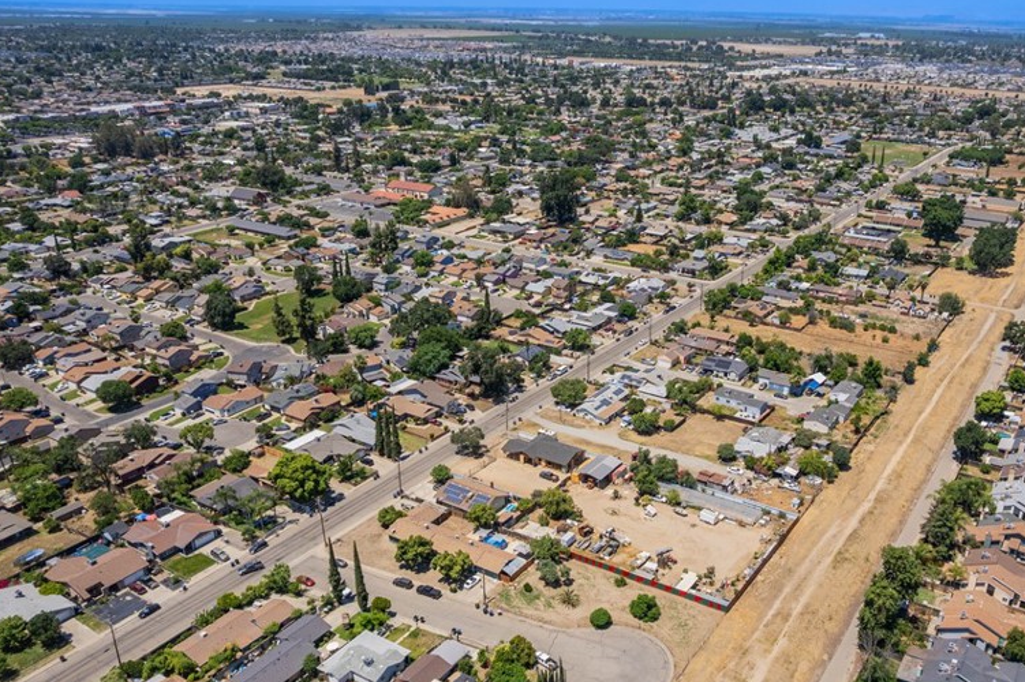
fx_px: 854
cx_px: 617
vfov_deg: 43.5
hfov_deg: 61.4
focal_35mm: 30
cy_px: 383
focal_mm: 8.38
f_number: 2.8
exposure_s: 1/2000
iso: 110
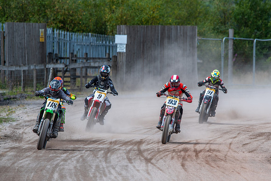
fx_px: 5444
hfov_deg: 2.9
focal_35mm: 723
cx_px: 157
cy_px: 111
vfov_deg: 1.9
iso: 100
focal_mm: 500
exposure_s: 1/320
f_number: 8
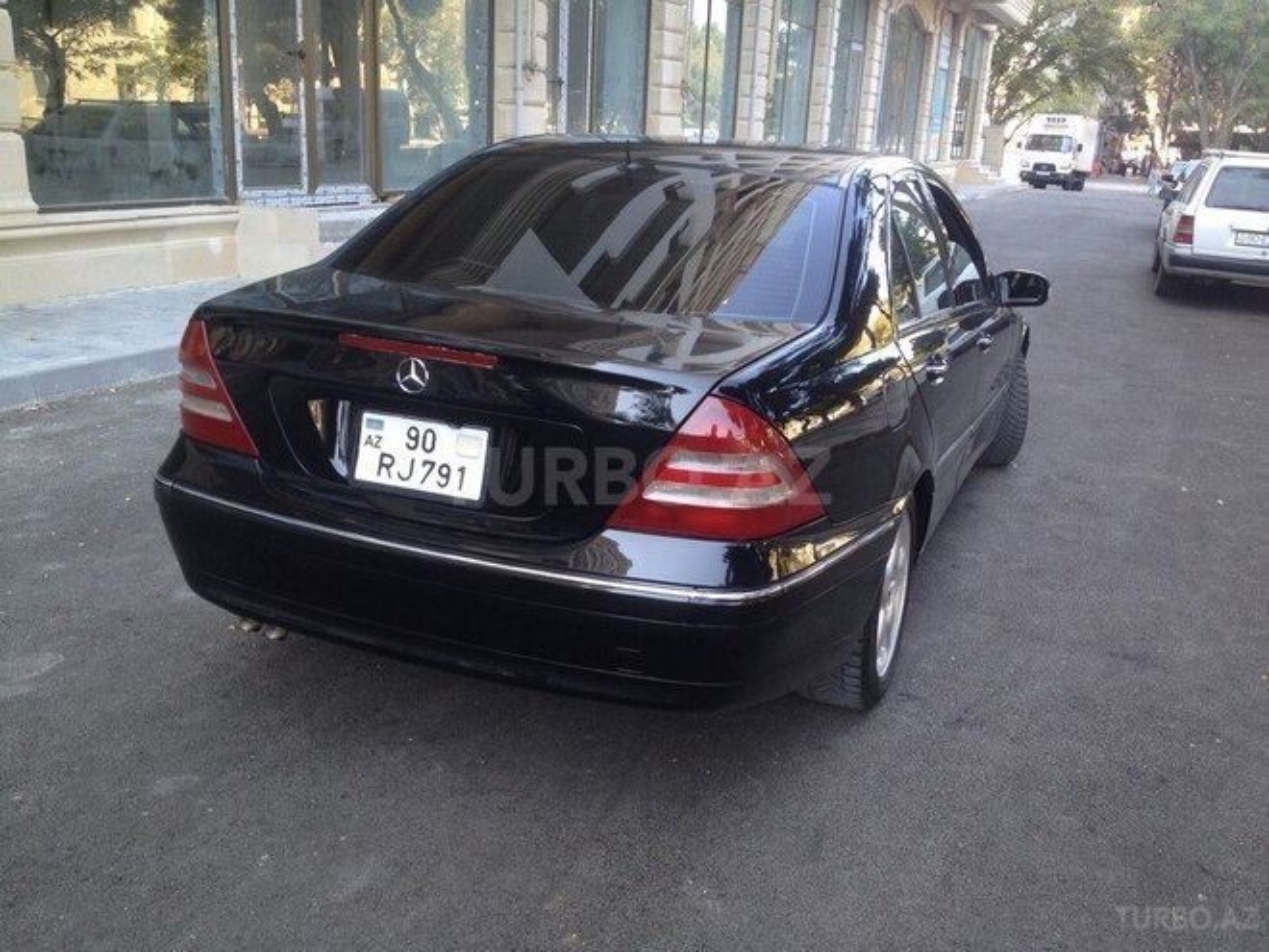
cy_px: 476
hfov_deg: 52.6
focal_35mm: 35
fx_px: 1283
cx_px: 634
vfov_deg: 40.7
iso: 64
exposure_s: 1/120
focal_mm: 4.28
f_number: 2.4
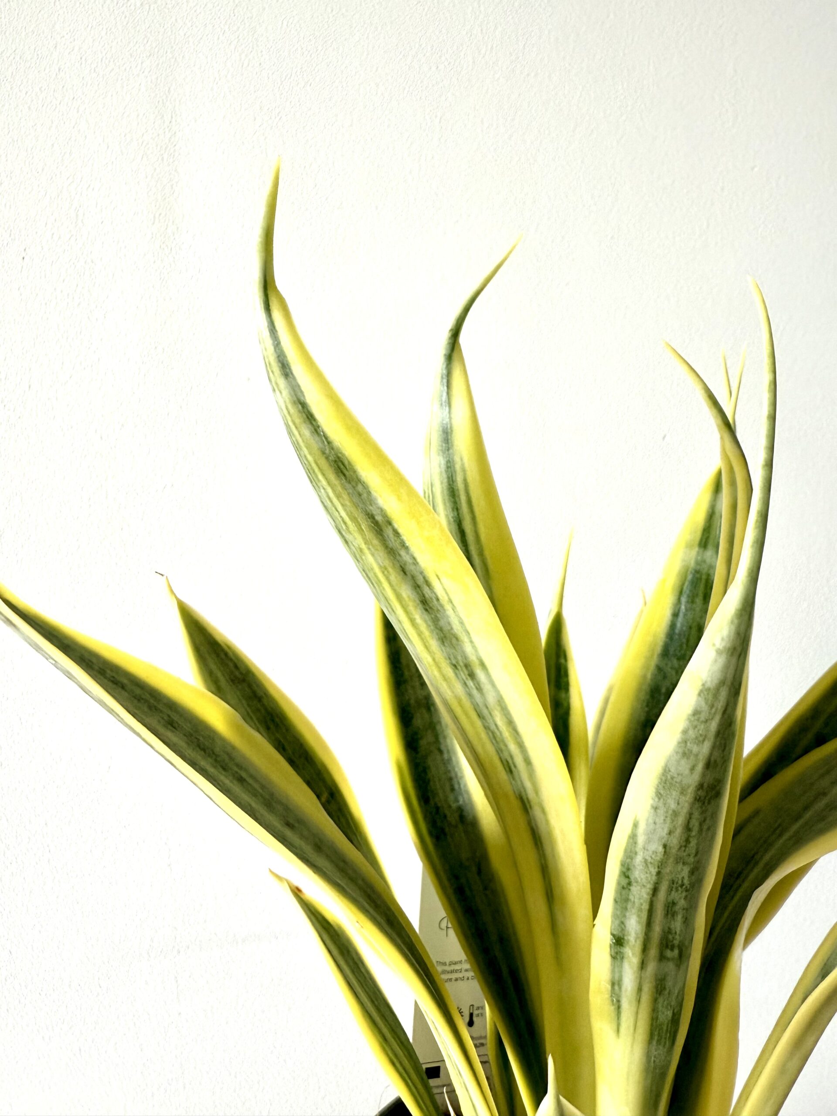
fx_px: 774
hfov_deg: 56.8
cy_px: 558
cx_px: 418
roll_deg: -1.4
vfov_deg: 71.6
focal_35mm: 24
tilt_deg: -2.1
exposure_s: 1/99
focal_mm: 2.22
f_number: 2.2
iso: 125
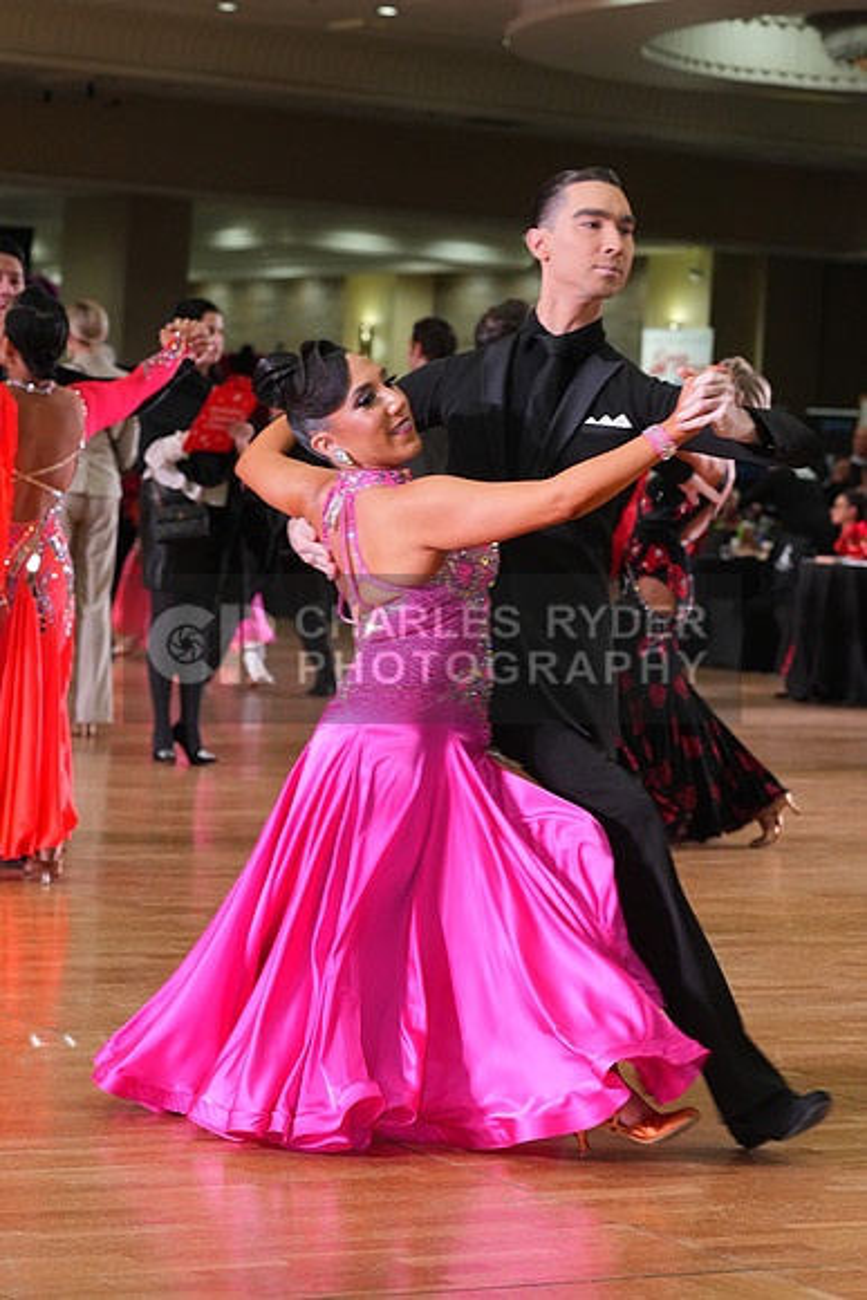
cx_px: 434
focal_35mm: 105
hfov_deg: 13.0
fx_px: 3791
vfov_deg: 19.5
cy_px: 650
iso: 3200
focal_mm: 105
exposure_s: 1/200
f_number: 6.3
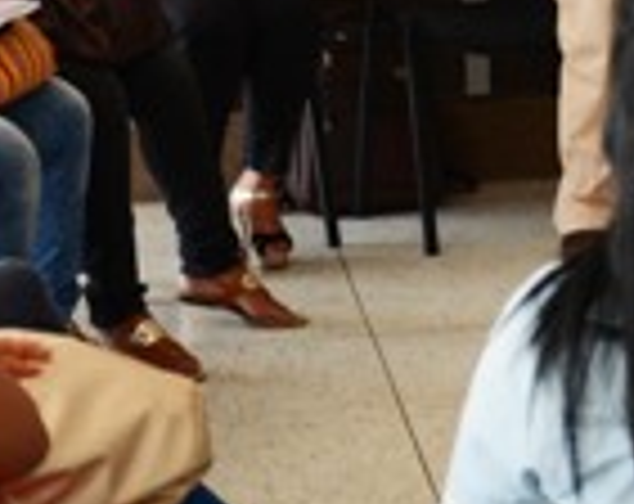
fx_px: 2938
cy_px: -81
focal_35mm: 157
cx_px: 841
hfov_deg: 11.9
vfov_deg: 9.7
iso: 400
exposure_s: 1/180
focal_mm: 26
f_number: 4
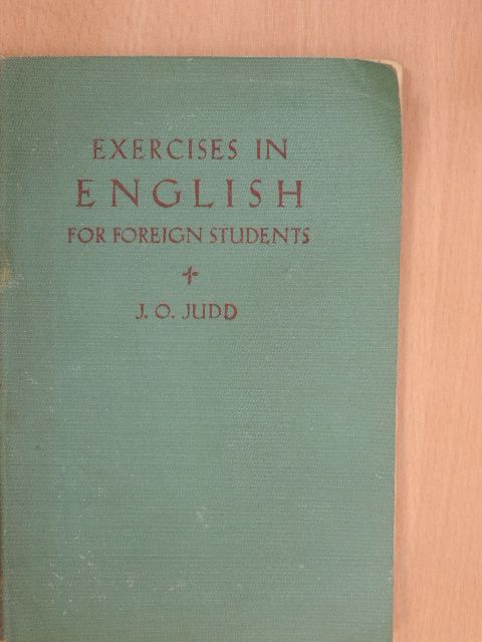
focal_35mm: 60
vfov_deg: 32.2
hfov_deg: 24.4
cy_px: 321
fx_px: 1114
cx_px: 241
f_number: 3.7
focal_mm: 10.7
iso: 640
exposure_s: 1/15
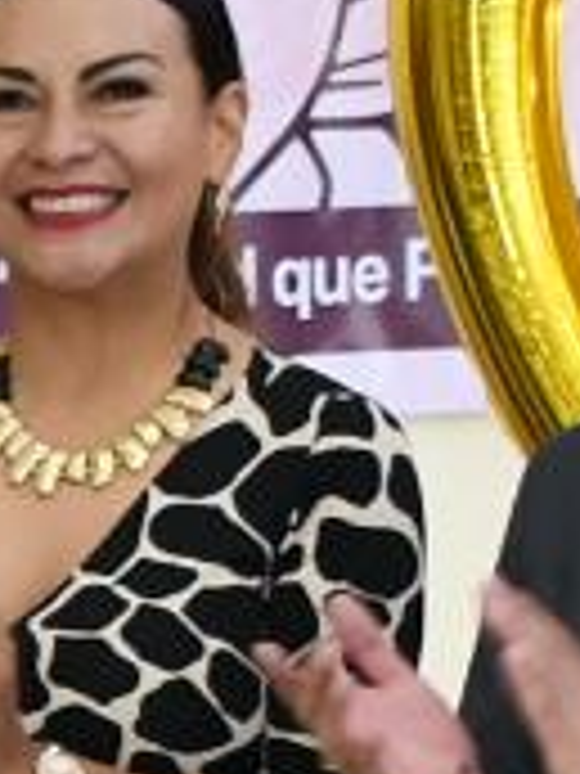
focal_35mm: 299
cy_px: 1030
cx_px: -976
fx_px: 6680
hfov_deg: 4.8
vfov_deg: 6.6
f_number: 3.5
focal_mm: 22
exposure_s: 1/100
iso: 1000
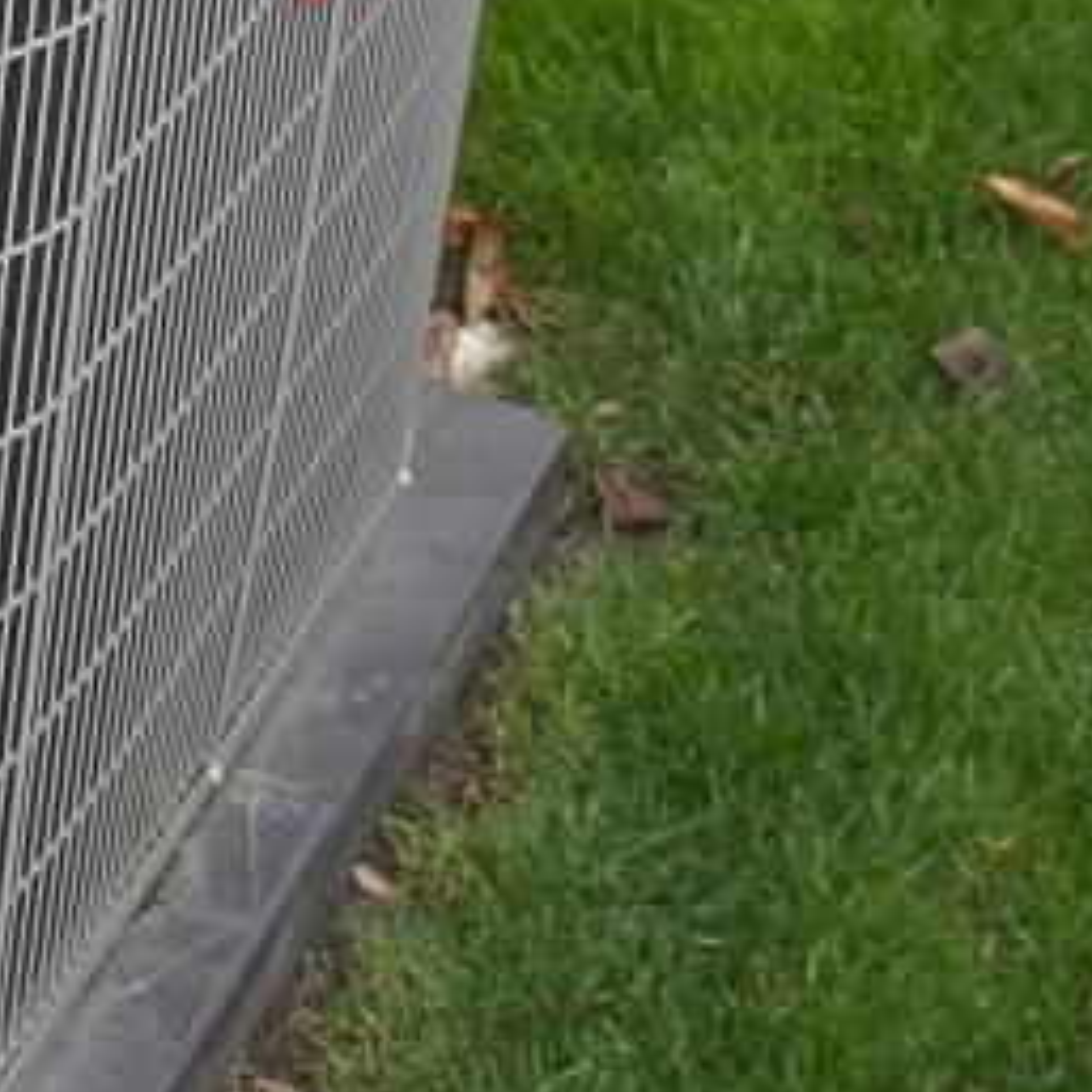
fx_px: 4140
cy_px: 89
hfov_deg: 14.2
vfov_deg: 14.9
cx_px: -489
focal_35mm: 116
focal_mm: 5.9
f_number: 3.3
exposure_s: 1/30
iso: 64
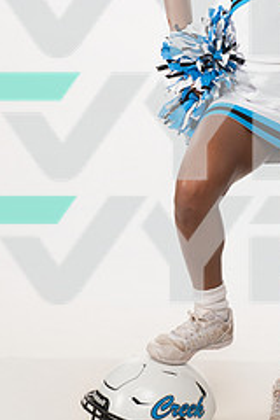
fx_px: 1050
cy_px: 128
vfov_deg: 22.5
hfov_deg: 15.1
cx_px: 233
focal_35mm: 90
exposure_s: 1/320
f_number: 7.1
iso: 500
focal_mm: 48
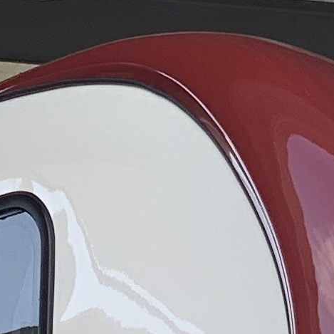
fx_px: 4312
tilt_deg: +8.8
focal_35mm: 395
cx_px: 145
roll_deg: -0.9
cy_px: 1048
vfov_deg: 4.3
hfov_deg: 4.4
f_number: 2.4
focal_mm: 6
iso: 16
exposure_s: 1/168
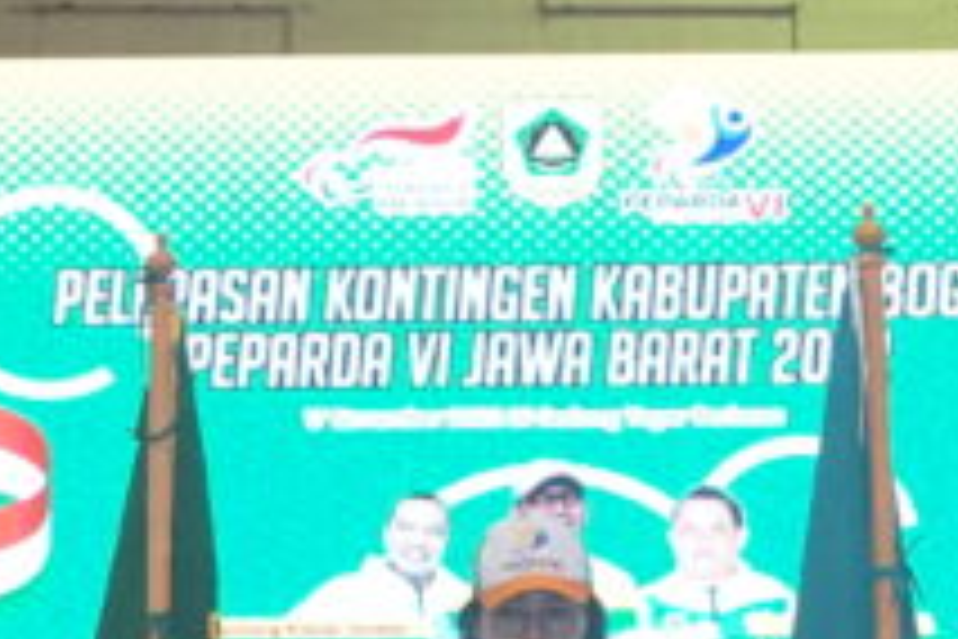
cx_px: 630
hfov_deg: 16.2
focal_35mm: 126
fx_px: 3353
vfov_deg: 10.9
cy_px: 308
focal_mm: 24
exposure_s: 1/125
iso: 4000
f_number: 4
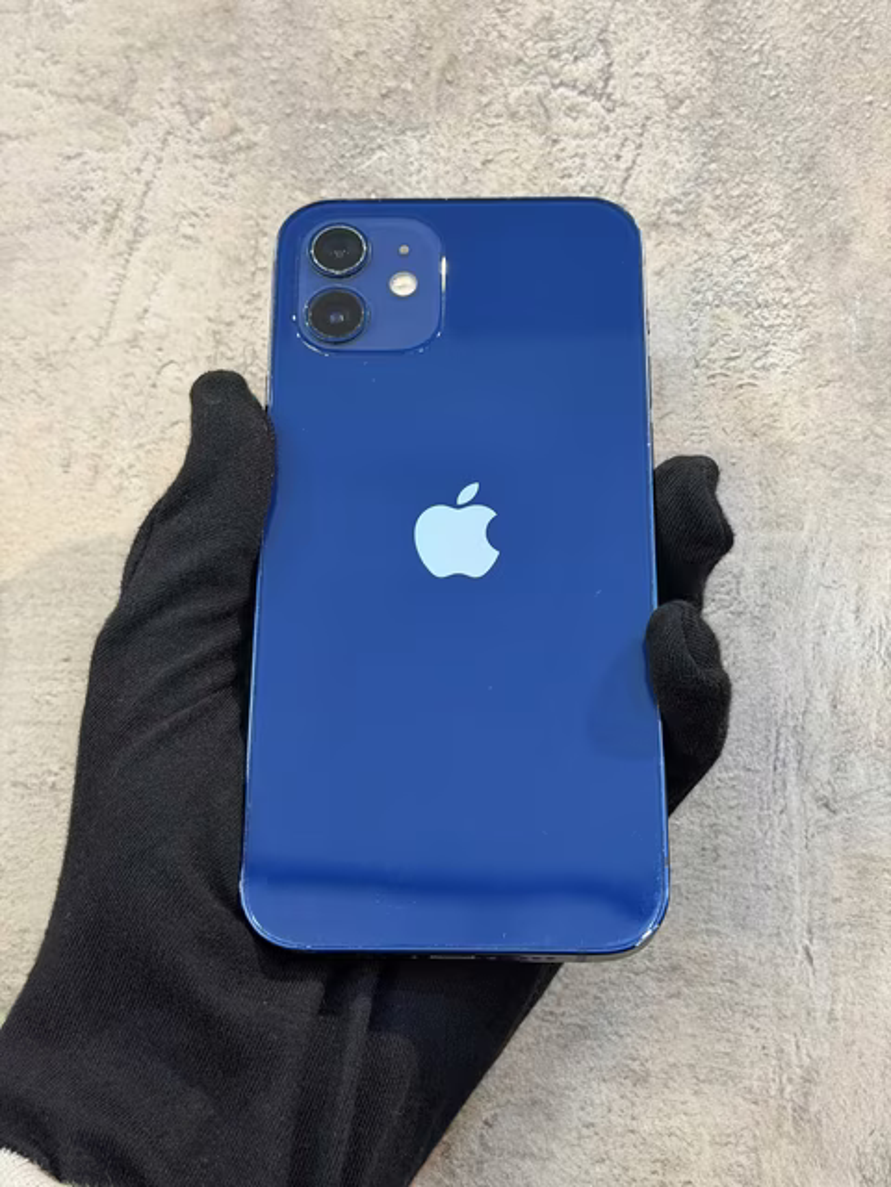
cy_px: 594
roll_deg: -0.7
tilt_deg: +10.5
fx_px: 1647
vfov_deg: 39.7
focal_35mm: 48
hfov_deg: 30.3
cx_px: 446
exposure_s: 1/50
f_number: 1.78
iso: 250
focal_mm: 6.76
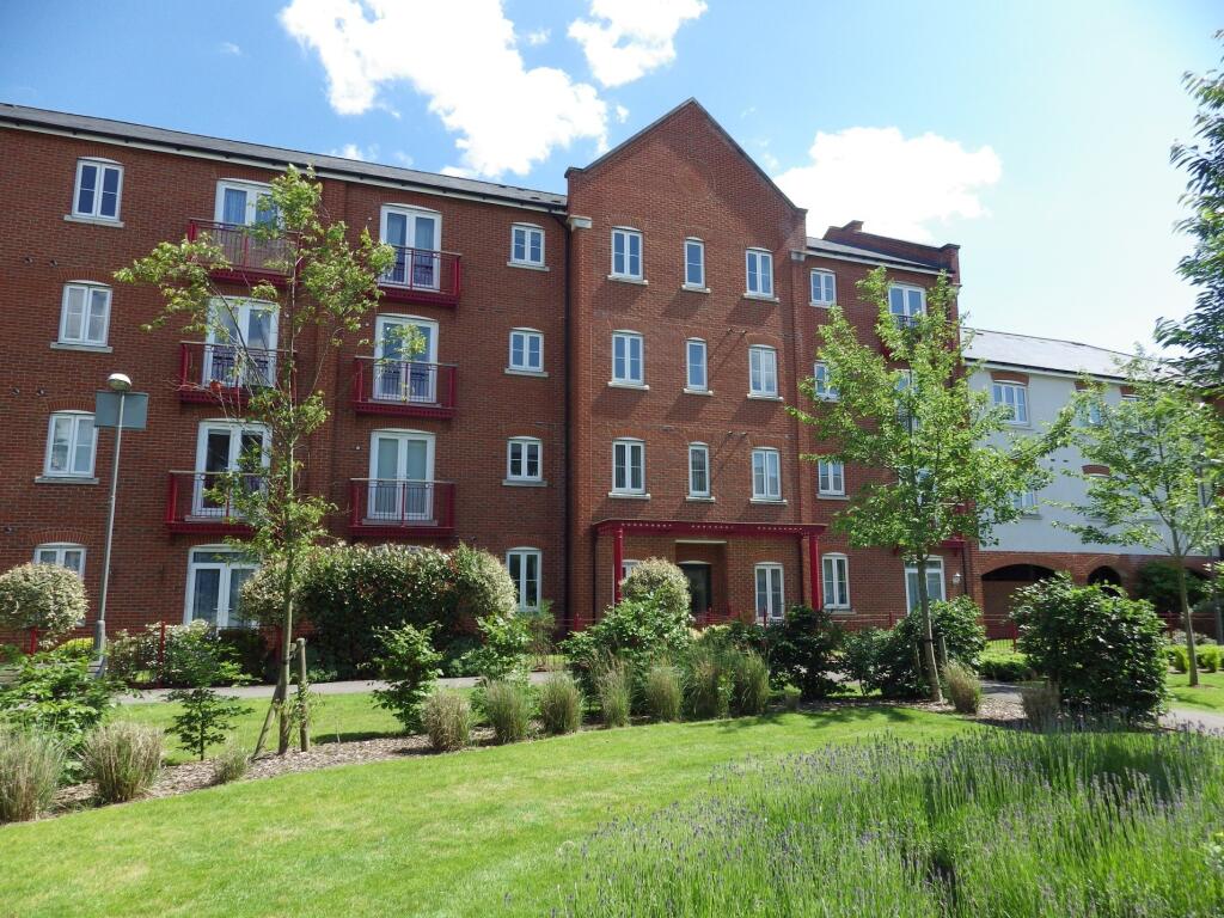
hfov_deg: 76.4
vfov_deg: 61.1
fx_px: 778
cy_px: 459
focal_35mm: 22
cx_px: 612
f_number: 3.1
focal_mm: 4
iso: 100
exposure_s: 1/640
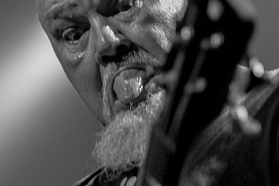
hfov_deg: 6.4
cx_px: 272
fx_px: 2479
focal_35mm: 320
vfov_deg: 4.3
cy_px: 93
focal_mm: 92
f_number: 2.8
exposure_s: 1/100
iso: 1250
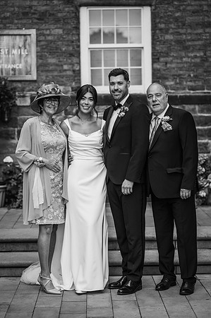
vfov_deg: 23.9
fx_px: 749
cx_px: 106
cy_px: 159
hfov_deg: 16.0
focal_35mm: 85
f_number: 2.2
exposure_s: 1/640
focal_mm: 85
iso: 100
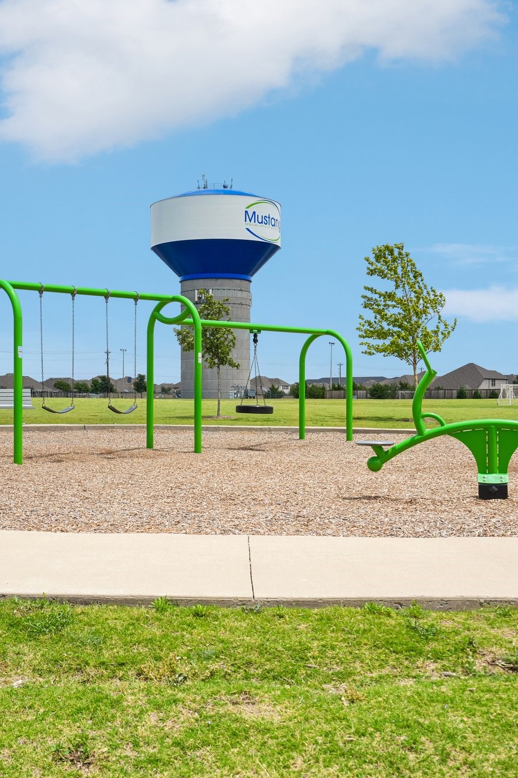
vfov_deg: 42.8
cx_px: 173
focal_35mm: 46
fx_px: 993
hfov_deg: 29.0
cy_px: 396
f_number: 8
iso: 100
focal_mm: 30
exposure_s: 1/640
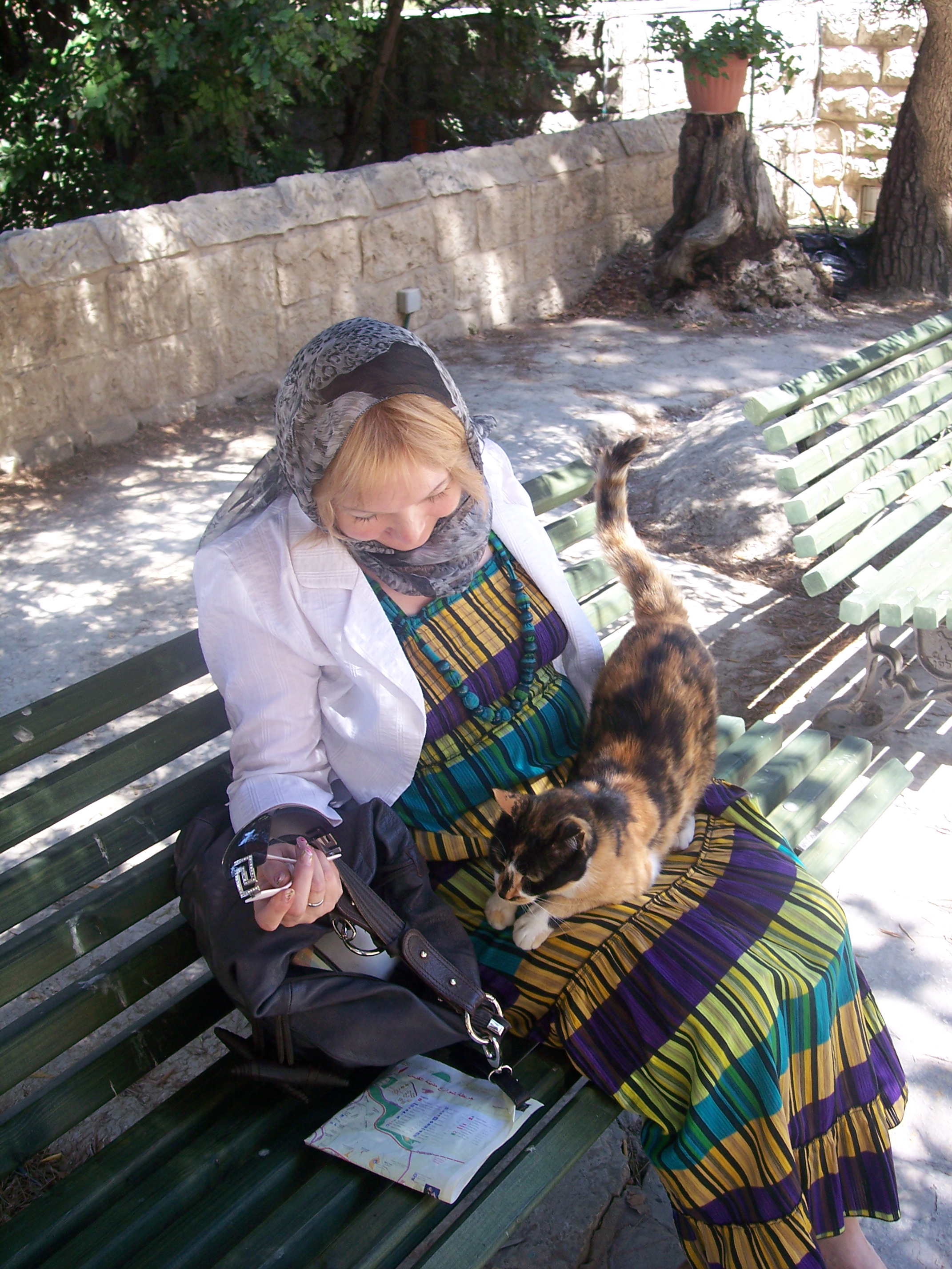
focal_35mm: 39
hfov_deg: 36.8
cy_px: 634
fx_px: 1430
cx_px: 476
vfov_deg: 47.9
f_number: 3.4
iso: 100
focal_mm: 8
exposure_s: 1/125
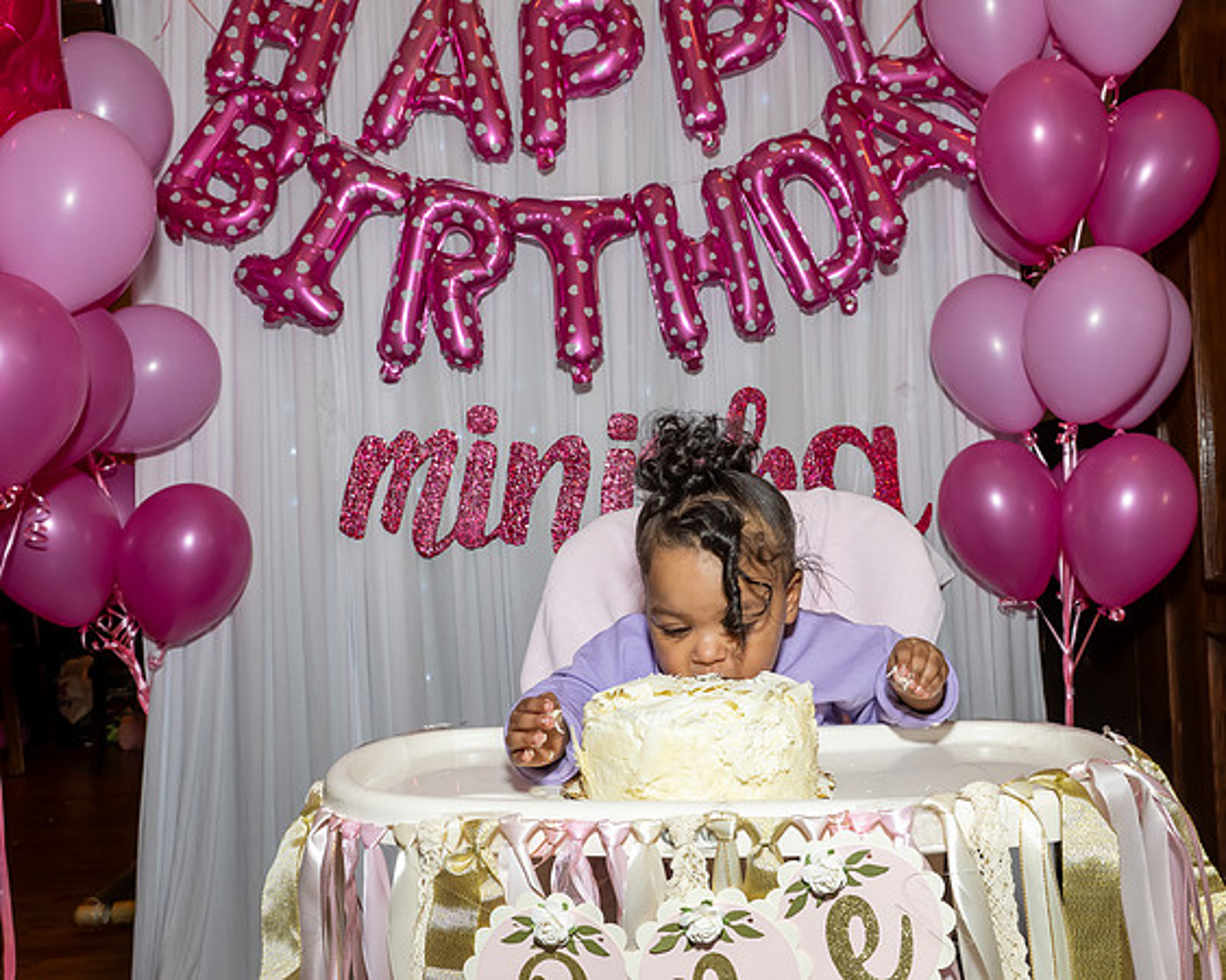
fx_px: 1034
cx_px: 694
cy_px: 491
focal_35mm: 29
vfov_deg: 50.7
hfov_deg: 61.1
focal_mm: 17
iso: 640
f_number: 8
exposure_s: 1/250
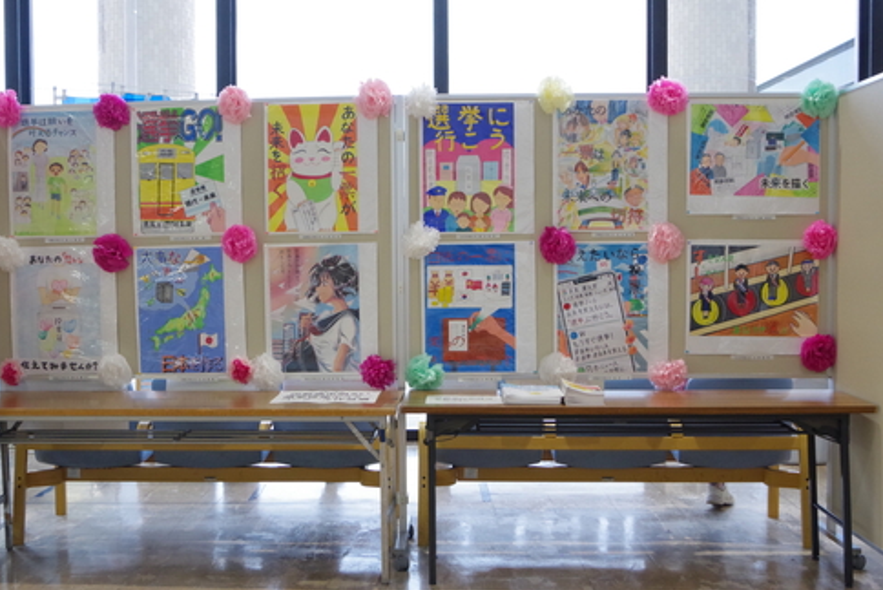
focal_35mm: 41
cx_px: 403
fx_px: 1006
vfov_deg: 32.7
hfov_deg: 47.3
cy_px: 299
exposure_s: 1/50
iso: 1600
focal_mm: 21
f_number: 10
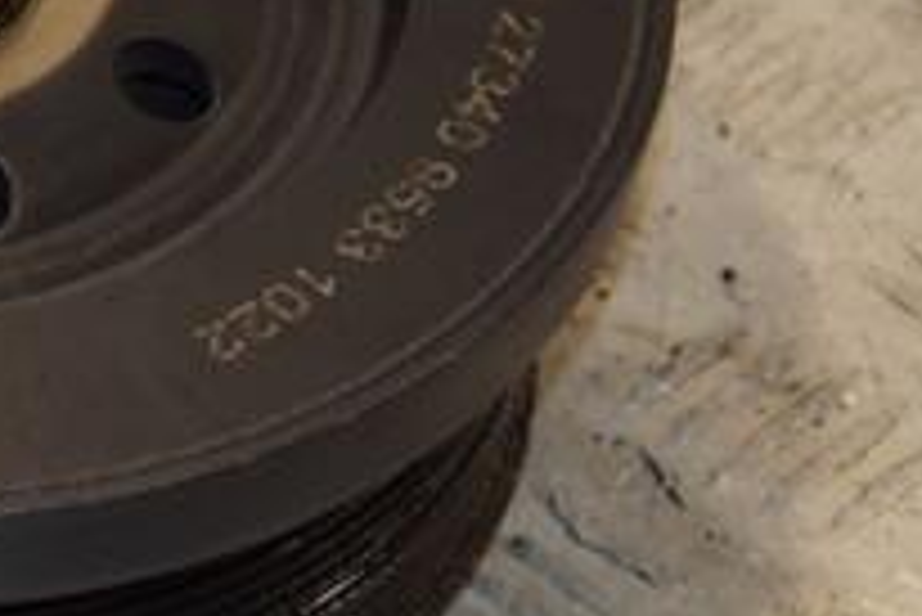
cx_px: -265
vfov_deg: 4.7
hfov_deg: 7.0
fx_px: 7432
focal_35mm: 290
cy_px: 121
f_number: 6.3
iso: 800
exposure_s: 1/200
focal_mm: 66
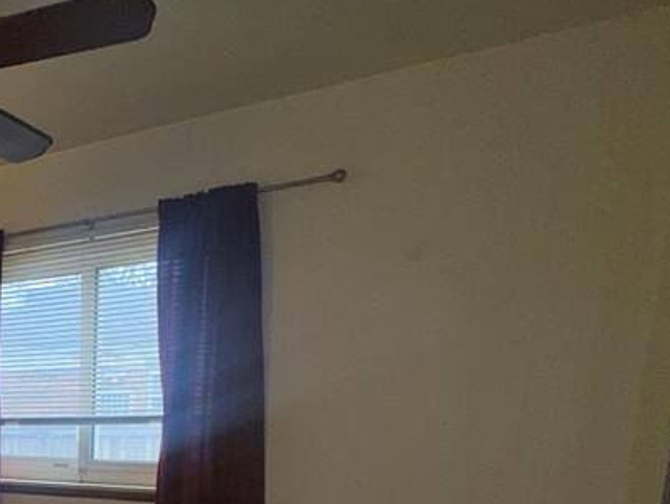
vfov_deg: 35.1
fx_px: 697
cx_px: -72
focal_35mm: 36
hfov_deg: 40.9
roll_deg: +0.6
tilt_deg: -10.2
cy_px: 529
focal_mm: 2.22
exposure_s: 1/122
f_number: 2.2
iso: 40
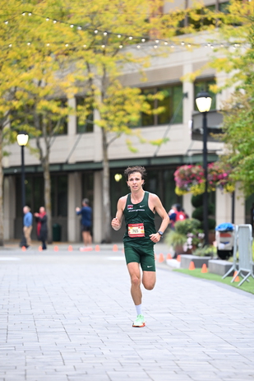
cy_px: 214
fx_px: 1946
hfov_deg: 7.5
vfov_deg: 11.2
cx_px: 148
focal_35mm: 184
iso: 1600
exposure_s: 1/640
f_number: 2.8
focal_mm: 155
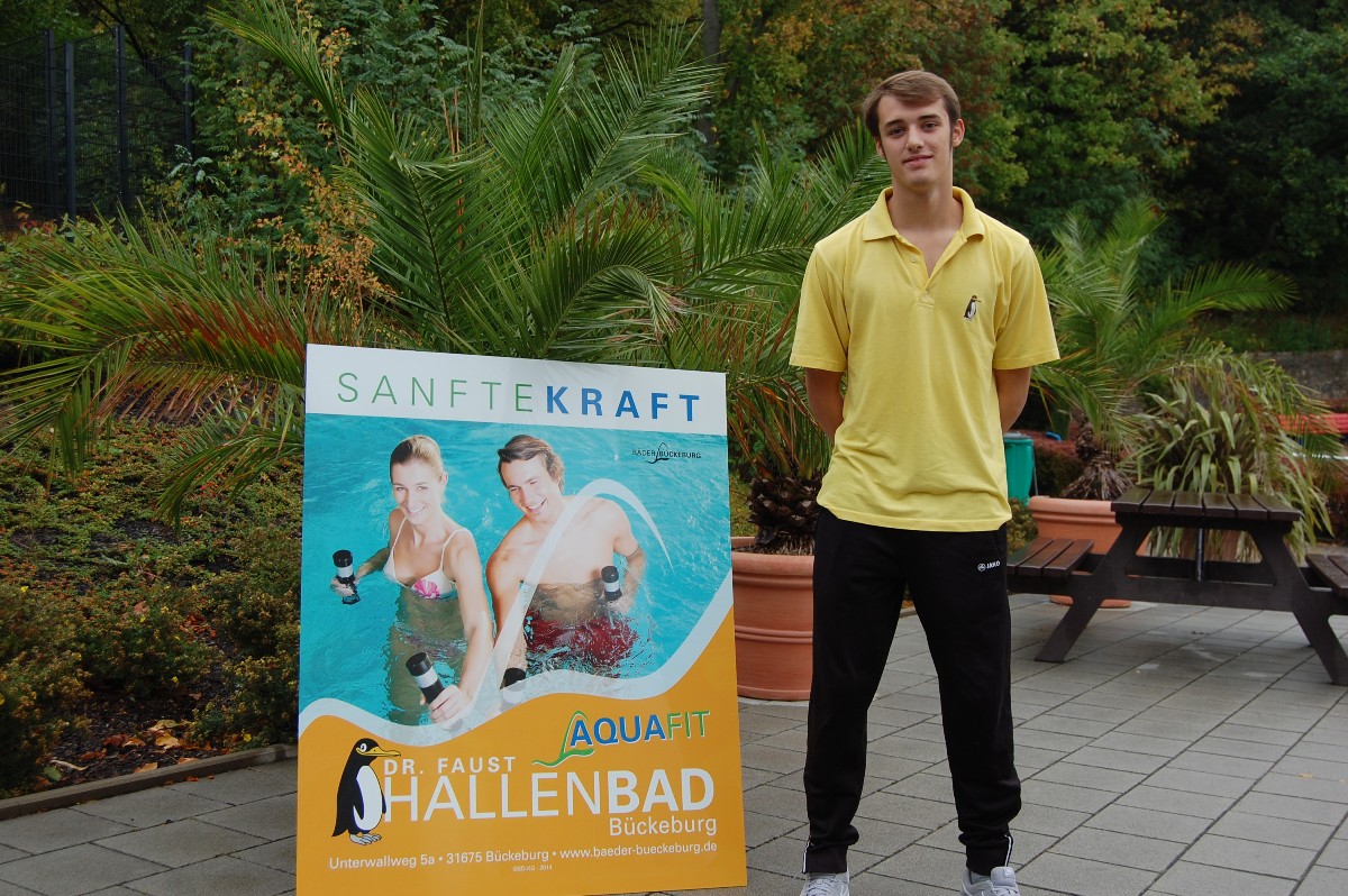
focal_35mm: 39
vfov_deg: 34.2
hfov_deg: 49.6
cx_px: 674
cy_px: 448
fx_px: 1459
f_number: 5.6
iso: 200
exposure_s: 1/125
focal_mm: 26
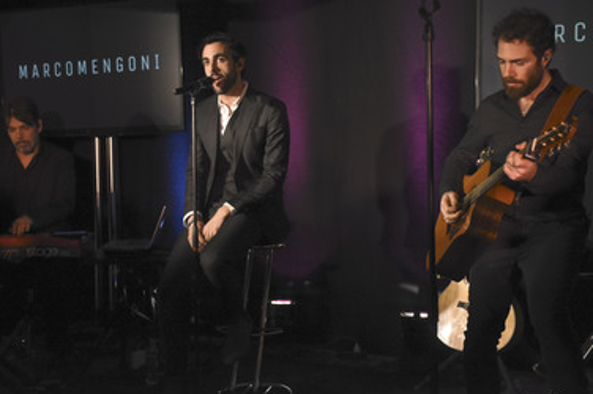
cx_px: 293
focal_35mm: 49
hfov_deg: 40.7
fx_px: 800
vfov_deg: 27.7
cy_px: 181
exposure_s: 1/160
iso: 1600
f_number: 4.5
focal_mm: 27
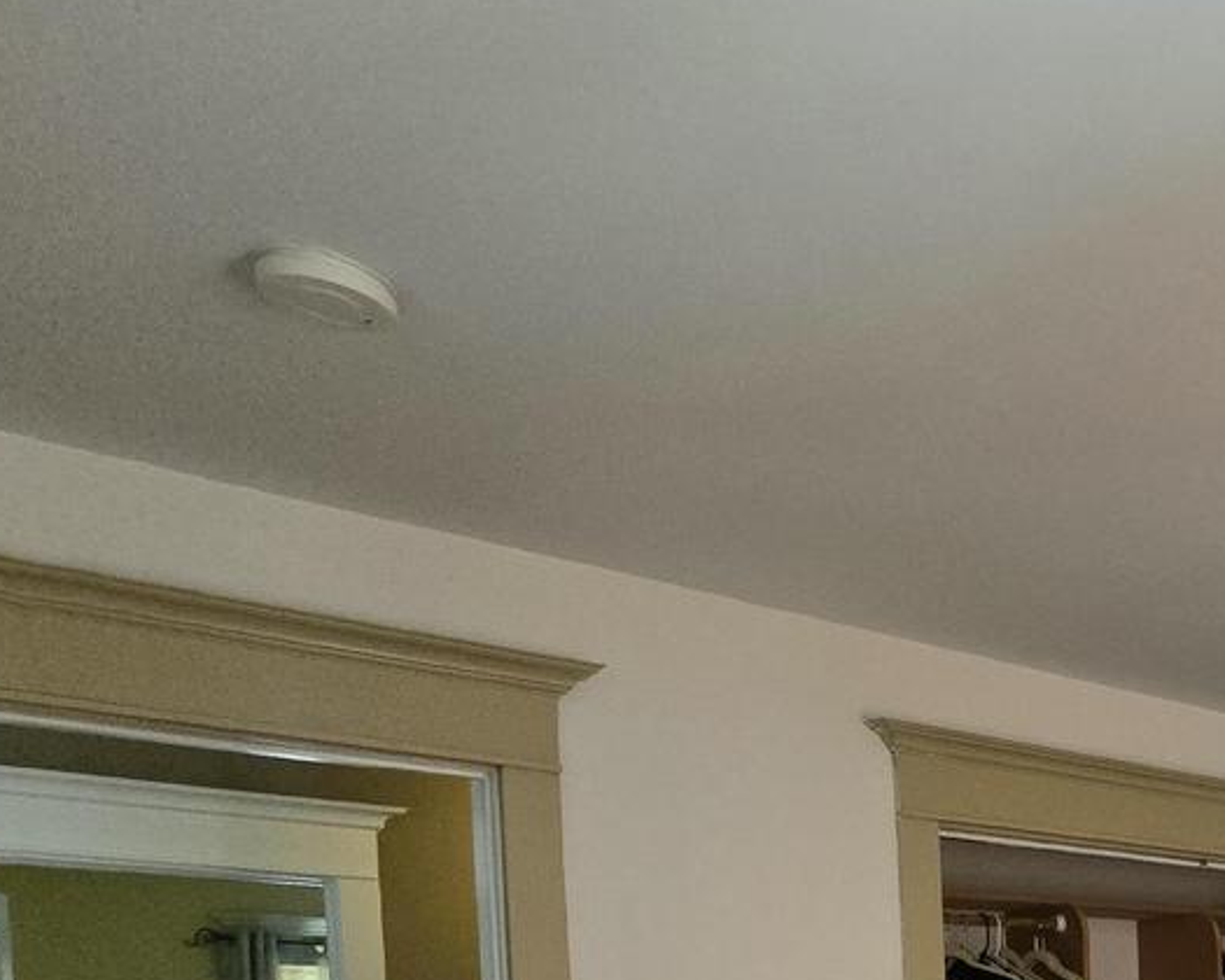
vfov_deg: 36.3
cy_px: 1127
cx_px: 1448
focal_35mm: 33
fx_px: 1196
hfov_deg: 39.9
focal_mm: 2.2
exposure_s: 1/60
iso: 1000
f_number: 2.2
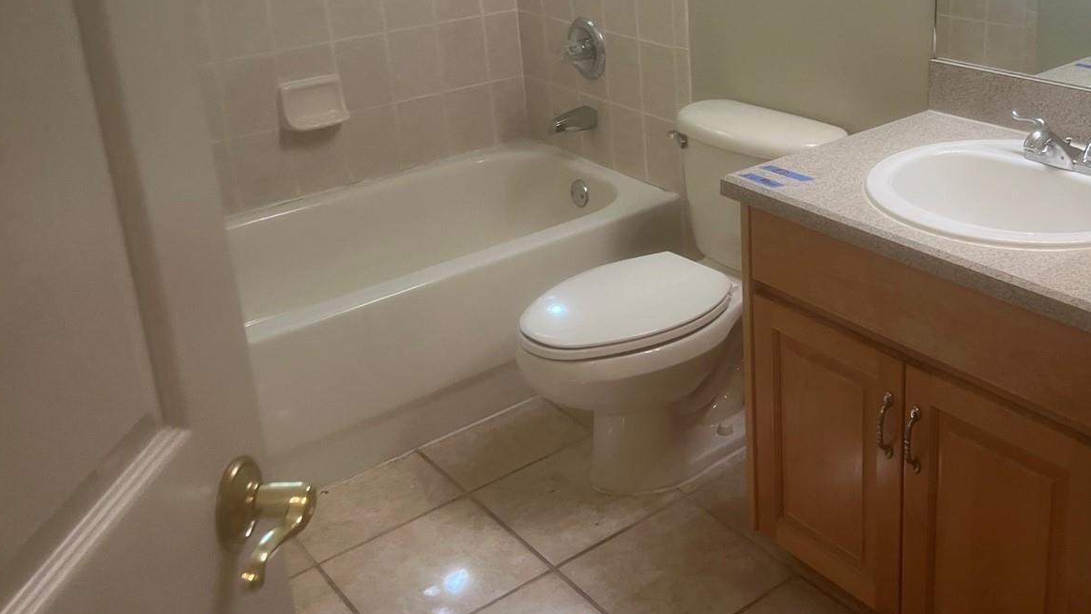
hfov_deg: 50.8
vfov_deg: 29.9
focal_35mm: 39
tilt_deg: -18.2
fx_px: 1128
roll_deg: +1.5
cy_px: 139
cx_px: 711
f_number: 1.5
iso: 80
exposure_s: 1/60
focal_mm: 5.7
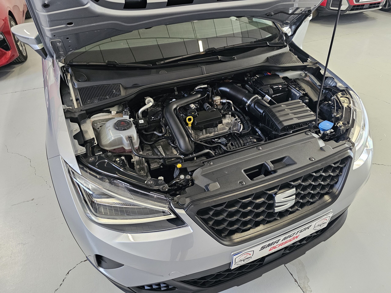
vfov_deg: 58.9
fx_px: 260
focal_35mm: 23
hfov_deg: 73.9
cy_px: 146
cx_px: 196
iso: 800
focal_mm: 6.3
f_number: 1.7
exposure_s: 1/60
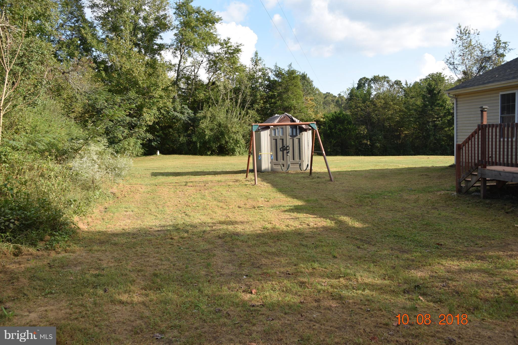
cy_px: 172
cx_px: 259
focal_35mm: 34
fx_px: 496
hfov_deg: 55.1
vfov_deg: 38.4
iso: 100
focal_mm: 23
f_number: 8
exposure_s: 1/200
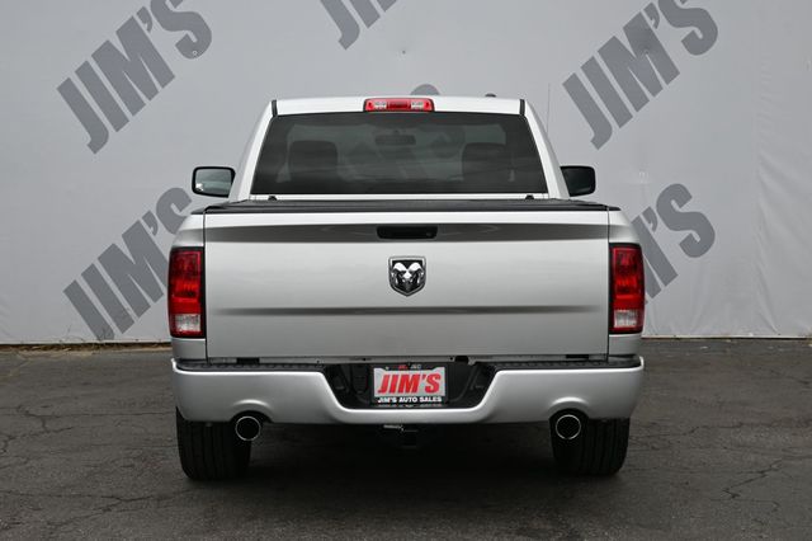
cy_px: 270
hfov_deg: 31.9
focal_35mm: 63
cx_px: 406
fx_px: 1420
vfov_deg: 21.5
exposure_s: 1/250
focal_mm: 42
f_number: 5.6
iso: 110
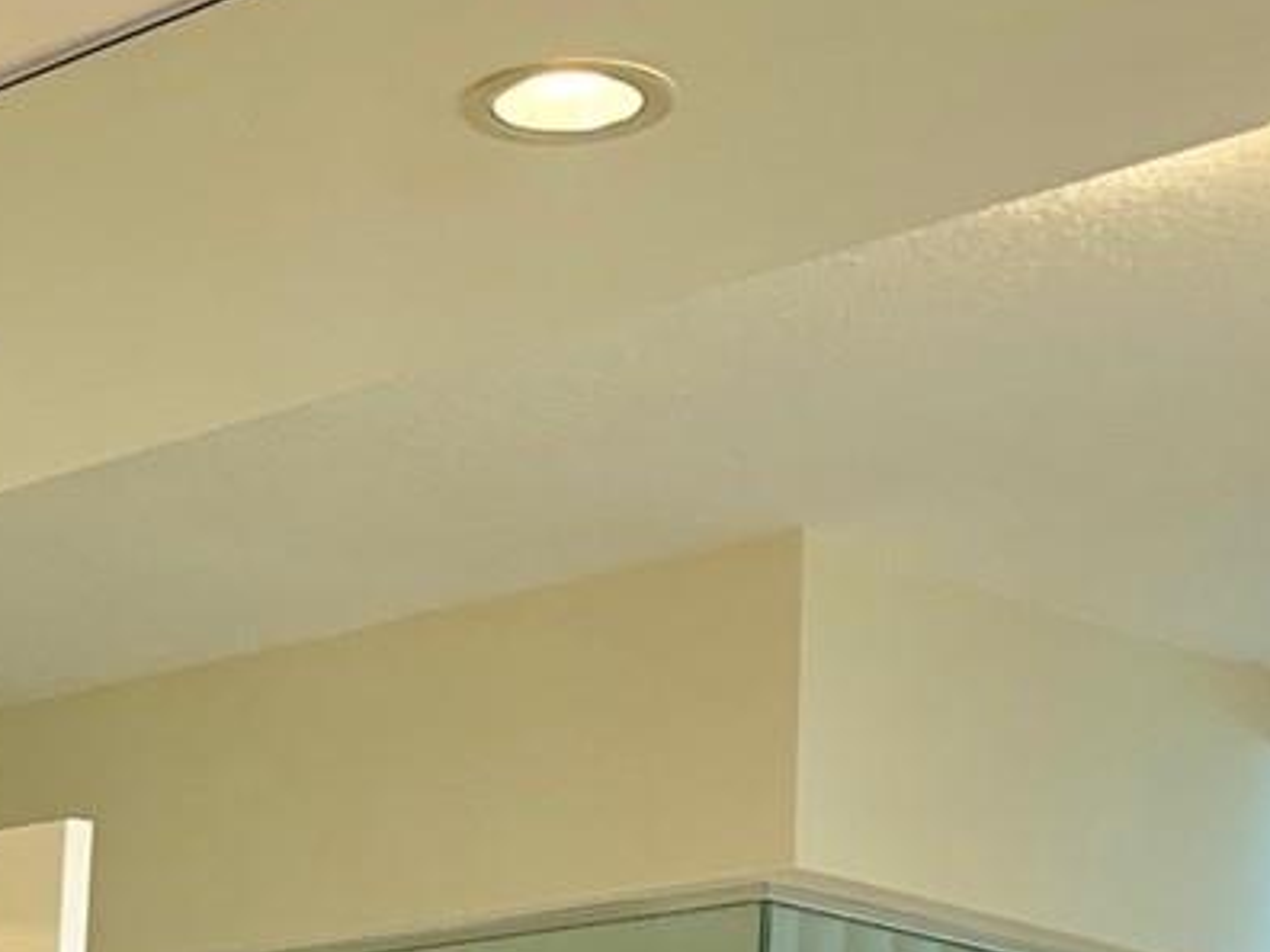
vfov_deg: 12.9
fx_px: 3852
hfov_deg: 17.1
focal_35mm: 105
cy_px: 1676
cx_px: -561
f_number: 1.8
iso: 64
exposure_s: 1/60
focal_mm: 4.25
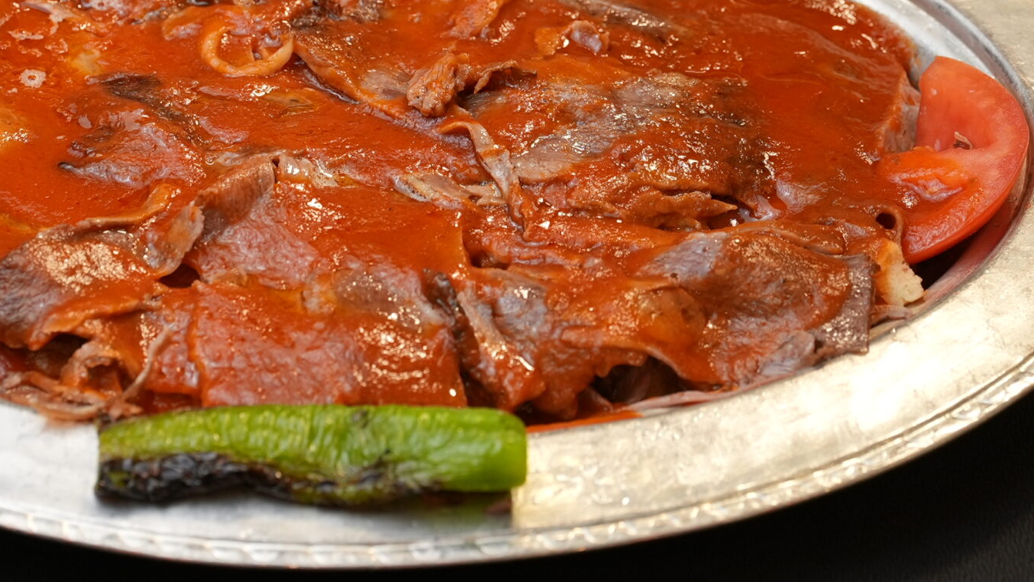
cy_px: 129
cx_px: 317
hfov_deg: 10.2
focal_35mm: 210
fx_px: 5758
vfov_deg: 5.8
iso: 500
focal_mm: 105
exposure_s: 1/200
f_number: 4.5
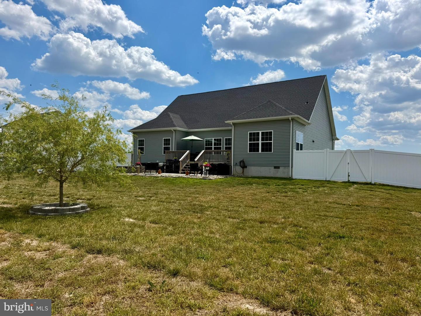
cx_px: 210
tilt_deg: +1.2
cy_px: 158
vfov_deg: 56.8
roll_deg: -0.8
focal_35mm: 24
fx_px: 292
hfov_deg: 71.6
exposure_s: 1/9091
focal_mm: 6.76
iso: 80
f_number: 1.78
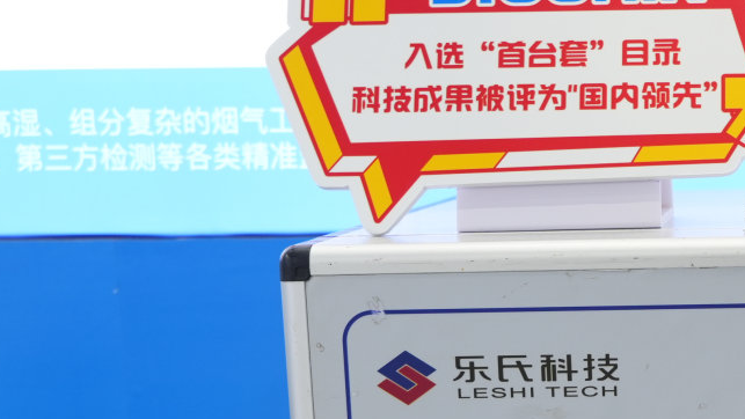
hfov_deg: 21.7
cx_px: 736
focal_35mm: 95
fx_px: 1877
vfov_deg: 12.6
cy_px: 439
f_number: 5.6
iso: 320
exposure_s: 1/40
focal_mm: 36
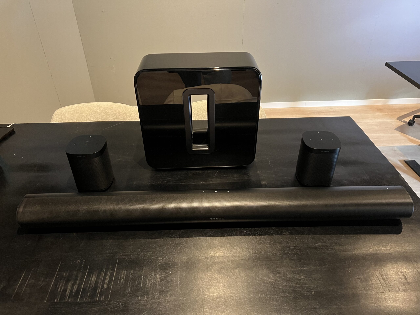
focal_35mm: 26
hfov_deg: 67.3
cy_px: 158
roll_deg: +1.4
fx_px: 315
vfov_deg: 53.1
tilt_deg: -34.2
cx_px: 210
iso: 640
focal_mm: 5.7
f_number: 1.5
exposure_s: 1/36
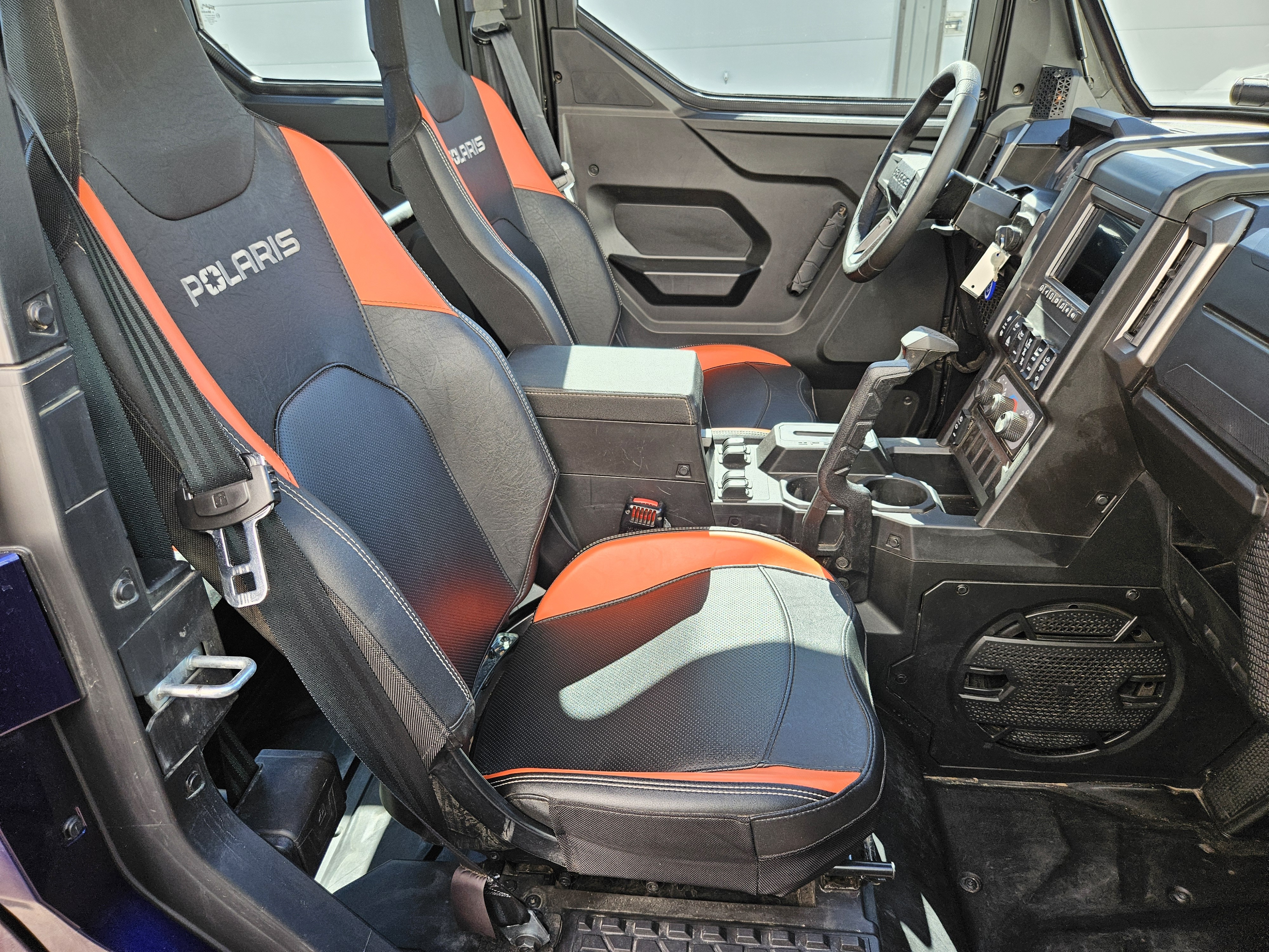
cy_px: 476
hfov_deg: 73.9
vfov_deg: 58.9
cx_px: 634
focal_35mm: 23
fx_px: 843
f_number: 1.8
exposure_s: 1/180
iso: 80
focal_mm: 5.4
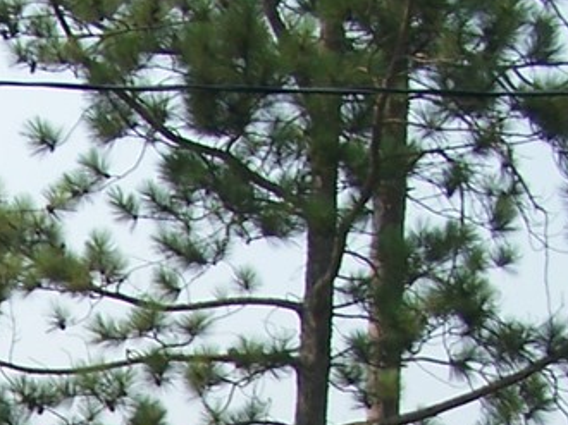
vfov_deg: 8.5
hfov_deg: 11.3
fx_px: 2722
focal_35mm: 166
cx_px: -336
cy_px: 857
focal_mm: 6.3
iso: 80
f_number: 4
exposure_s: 1/800
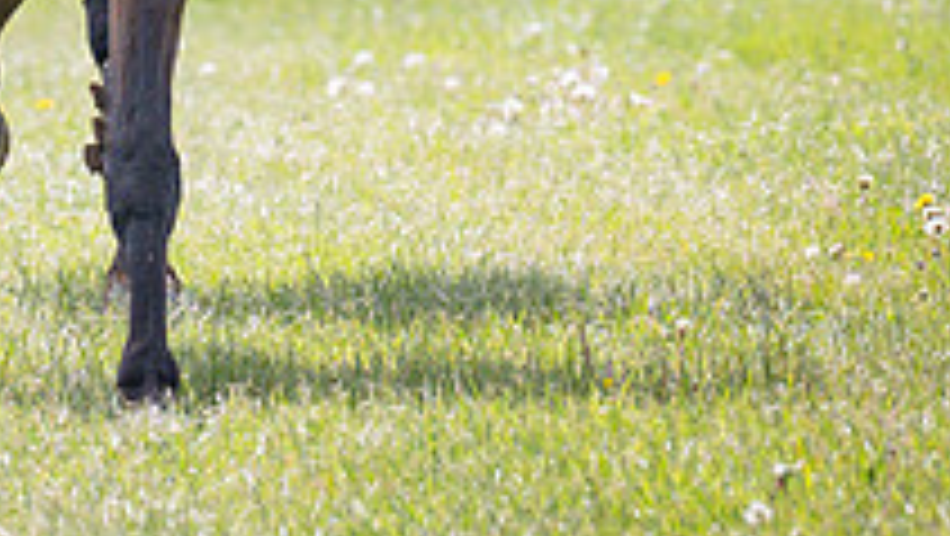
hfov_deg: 2.1
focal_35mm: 1049
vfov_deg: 1.2
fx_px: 26441
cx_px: -47
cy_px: -554
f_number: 4
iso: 400
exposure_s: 1/2000
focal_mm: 170
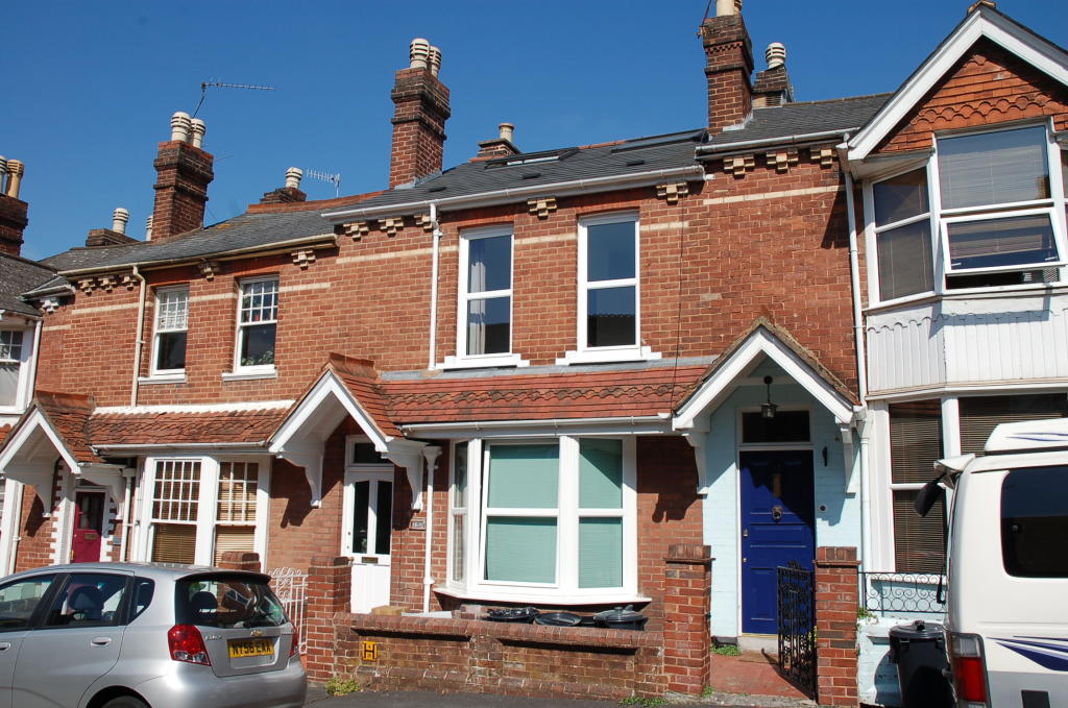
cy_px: 354
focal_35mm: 27
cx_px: 534
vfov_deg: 47.8
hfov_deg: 67.5
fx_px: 800
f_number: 10
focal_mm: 18
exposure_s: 1/400
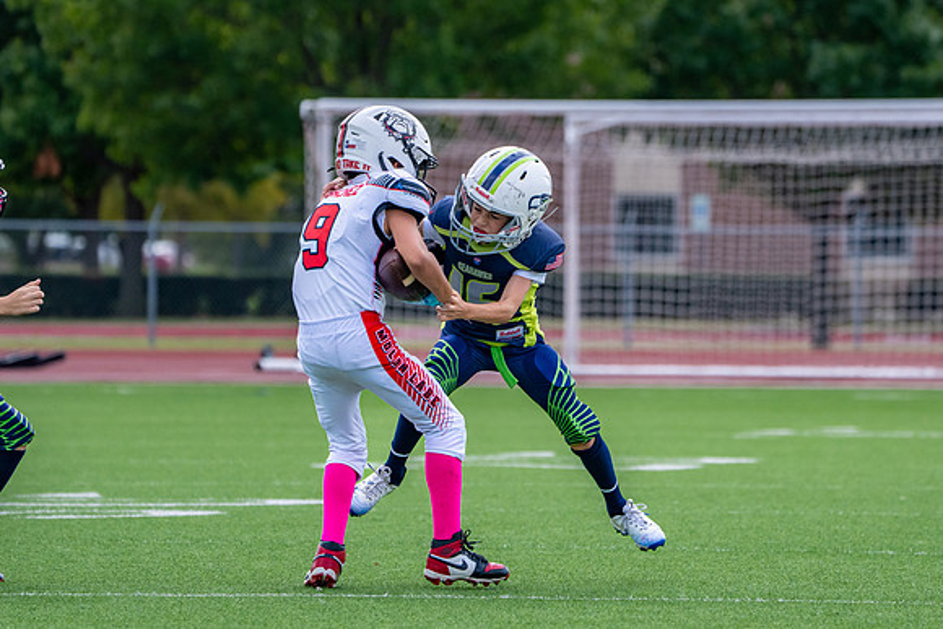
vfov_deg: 4.0
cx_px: 537
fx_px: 9020
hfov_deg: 6.0
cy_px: 297
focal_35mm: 344
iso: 800
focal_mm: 244
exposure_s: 1/3200
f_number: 5.6
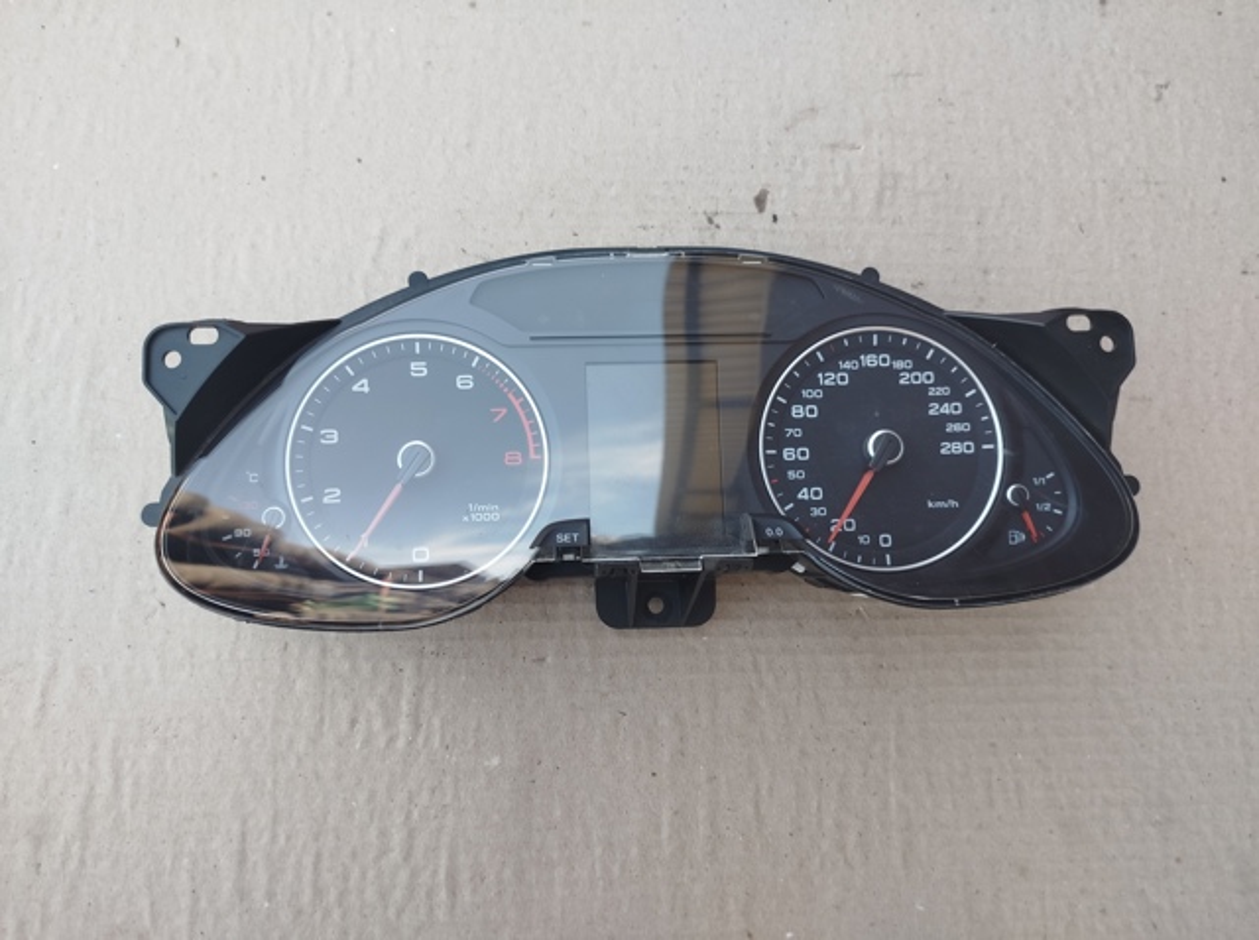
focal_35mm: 24
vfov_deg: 56.7
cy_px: 470
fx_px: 872
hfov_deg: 71.7
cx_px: 630
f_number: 1.7
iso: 50
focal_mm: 5.31
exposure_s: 1/50
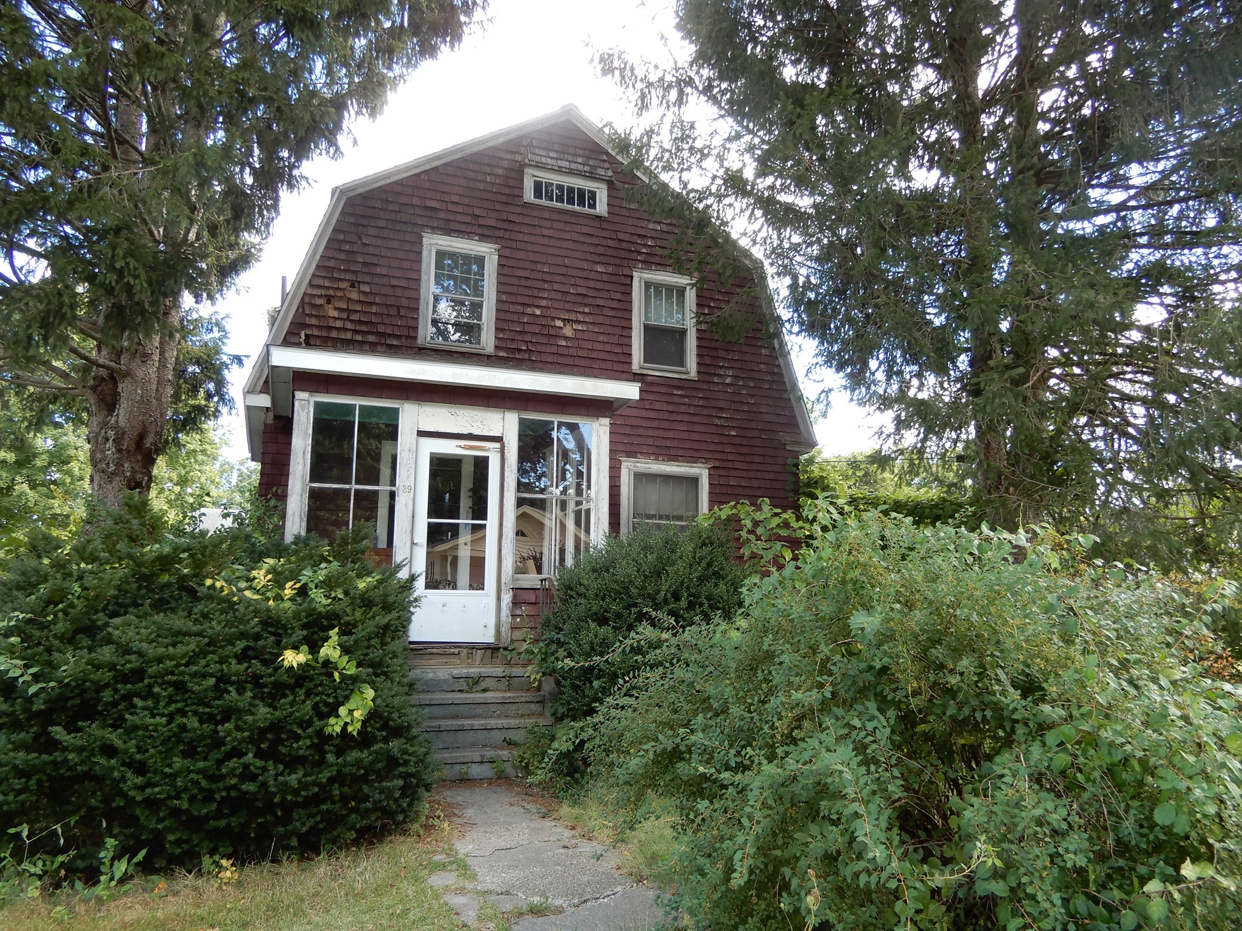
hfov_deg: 71.6
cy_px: 466
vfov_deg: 56.8
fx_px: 861
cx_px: 621
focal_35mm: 24
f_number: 3.4
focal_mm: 4.3
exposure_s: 1/60
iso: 80
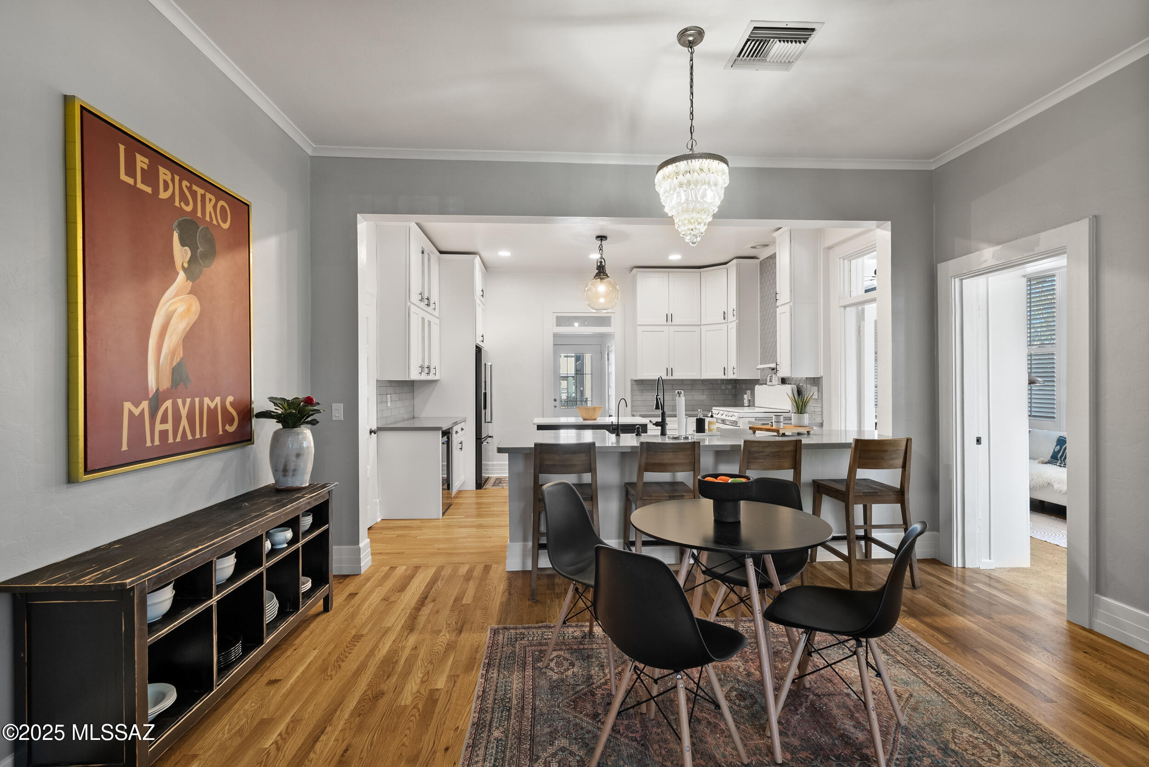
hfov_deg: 96.7
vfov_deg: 73.8
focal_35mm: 16
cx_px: 574
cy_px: 384
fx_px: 511
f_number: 8
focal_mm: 16
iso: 200
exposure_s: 2.5
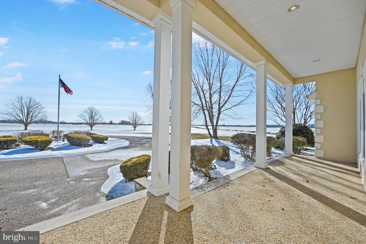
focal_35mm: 14
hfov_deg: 104.3
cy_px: 122
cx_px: 183
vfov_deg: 81.1
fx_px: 142
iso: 200
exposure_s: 1/1600
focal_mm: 14
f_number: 5
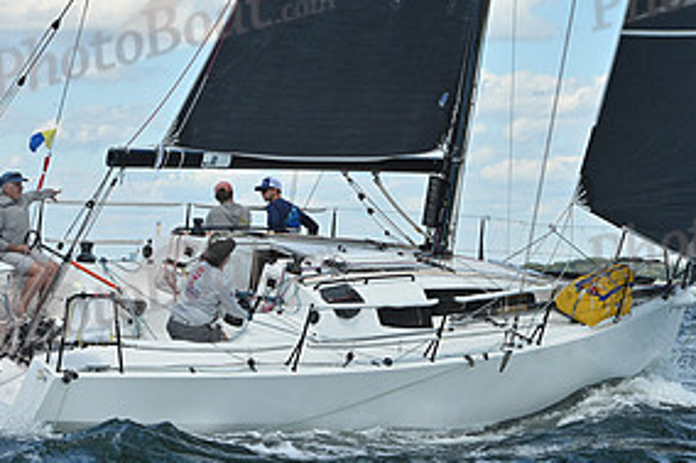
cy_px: 129
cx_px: 463
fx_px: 2763
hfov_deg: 14.3
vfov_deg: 9.6
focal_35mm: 143
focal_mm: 70
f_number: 8
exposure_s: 1/1250
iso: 250
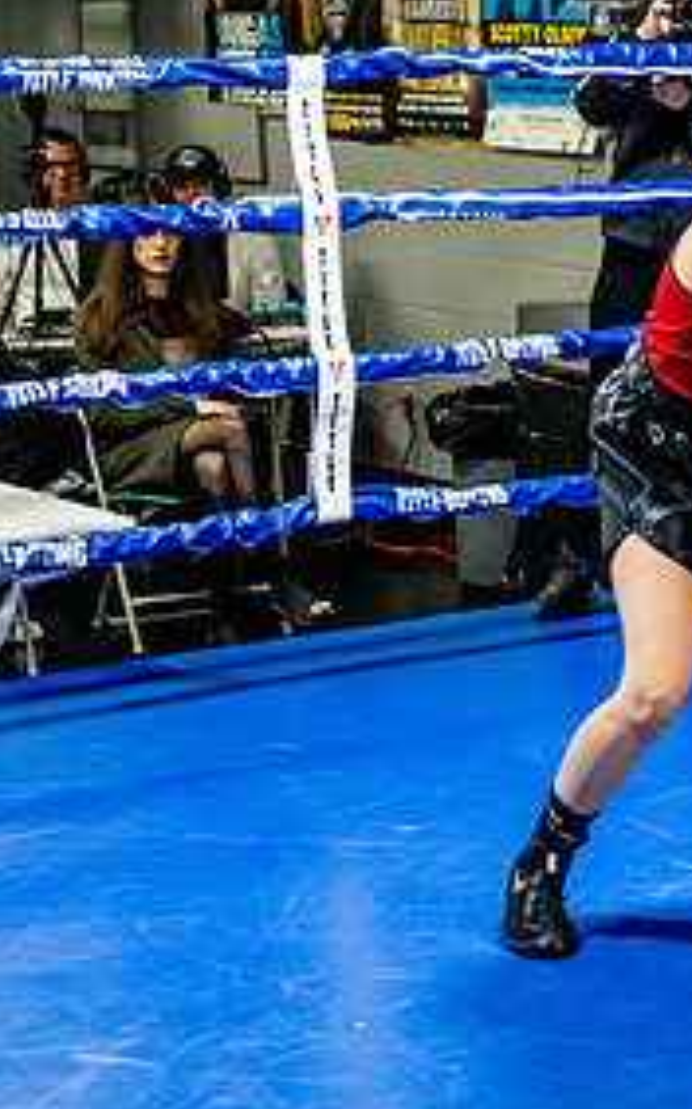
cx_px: 1073
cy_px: 462
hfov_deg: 11.4
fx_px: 3292
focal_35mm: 109
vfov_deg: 19.1
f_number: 2.8
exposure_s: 1/800
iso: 5000
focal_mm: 35
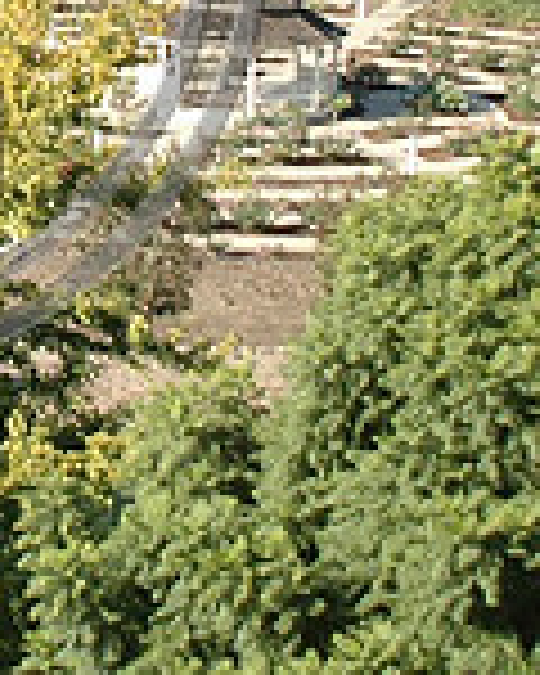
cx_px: -243
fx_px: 2817
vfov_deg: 13.4
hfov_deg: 10.6
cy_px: -83
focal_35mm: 141
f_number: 4
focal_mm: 26
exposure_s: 1/800
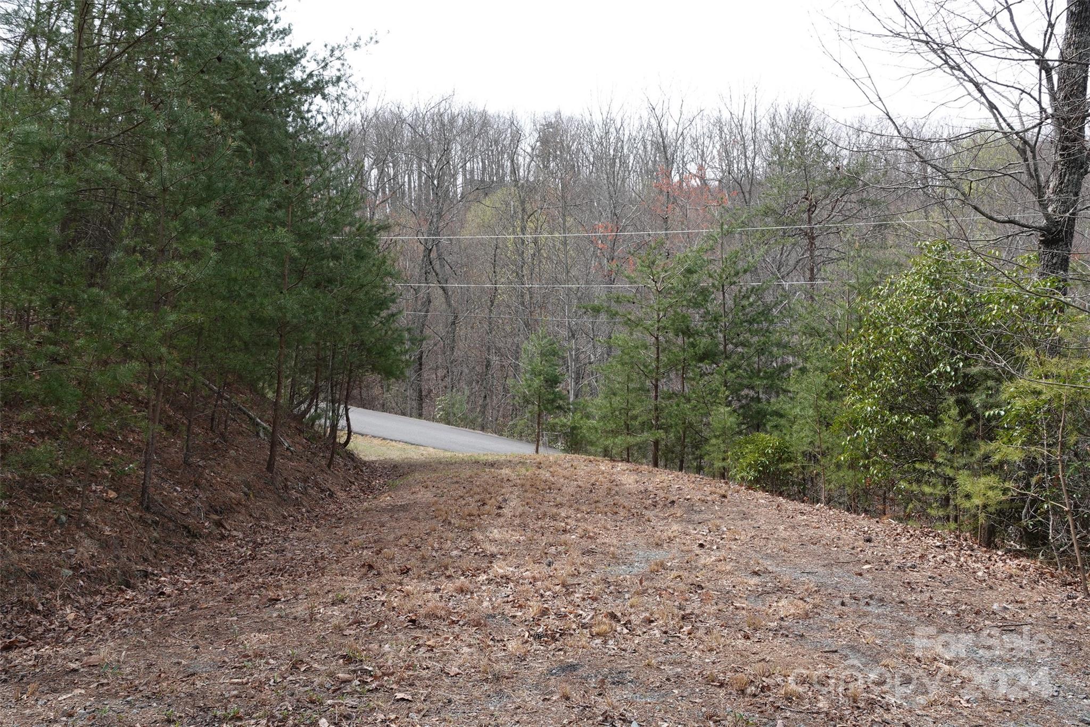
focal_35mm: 31
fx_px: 938
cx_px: 545
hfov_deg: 60.3
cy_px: 364
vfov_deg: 42.3
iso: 100
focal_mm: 11.26
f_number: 4
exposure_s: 1/320
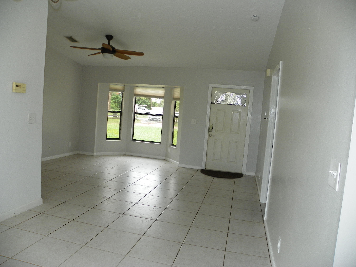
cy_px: 134
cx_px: 178
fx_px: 267
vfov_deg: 53.1
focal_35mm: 26
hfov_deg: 67.3
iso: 64
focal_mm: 4.6
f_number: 2.8
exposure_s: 1/30
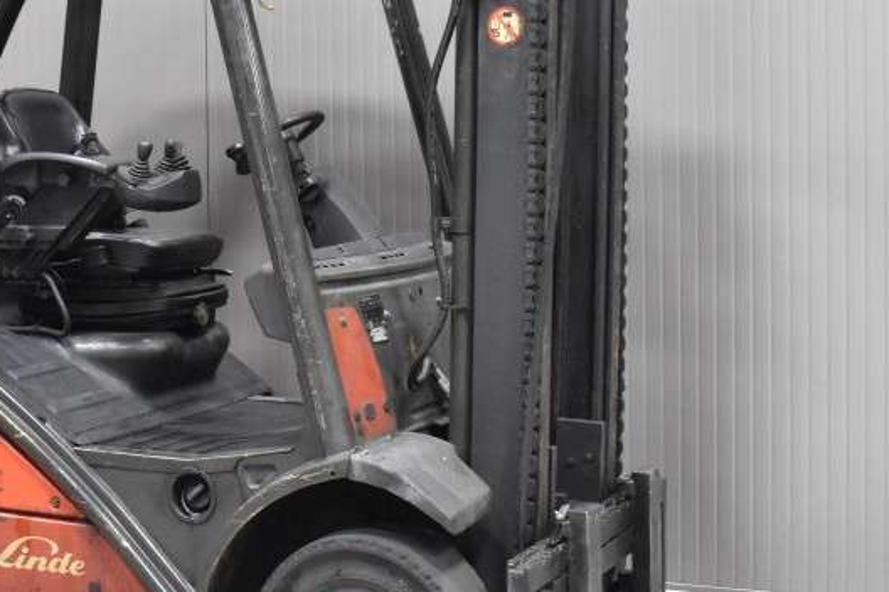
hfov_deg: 26.6
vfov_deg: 18.1
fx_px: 1852
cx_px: 221
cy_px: 202
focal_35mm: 75
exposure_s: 1/25
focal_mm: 22
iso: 1600
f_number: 4.5
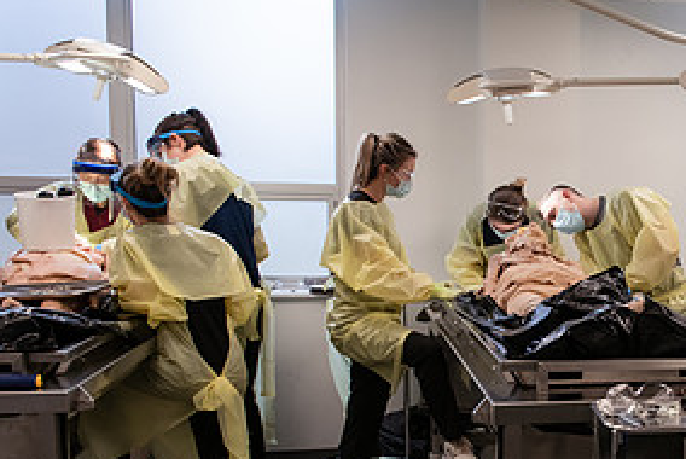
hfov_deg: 37.4
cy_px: 342
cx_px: 633
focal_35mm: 49
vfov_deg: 27.2
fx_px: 935
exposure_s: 1/320
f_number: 4
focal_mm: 24
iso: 1250
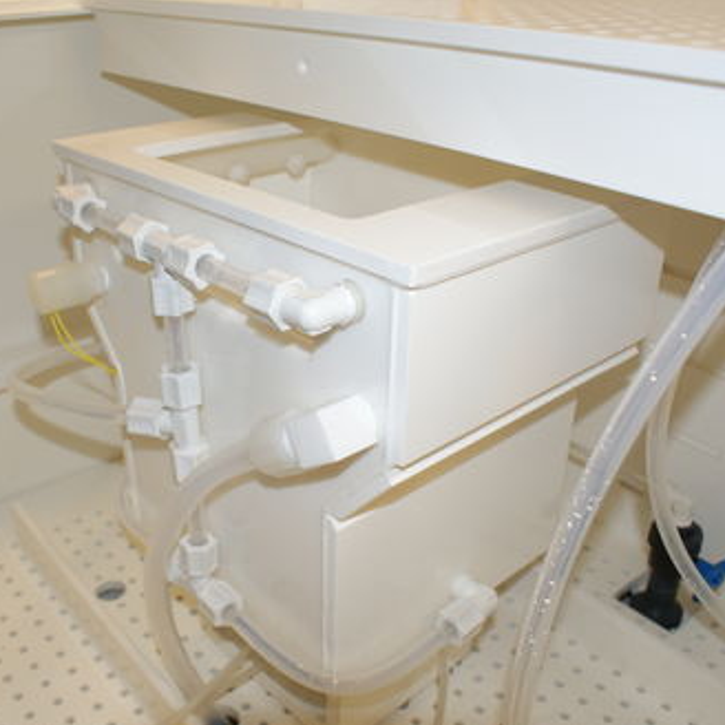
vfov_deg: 47.2
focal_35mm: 35
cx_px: 325
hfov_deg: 47.1
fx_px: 829
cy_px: 367
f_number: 4
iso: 320
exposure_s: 1/160
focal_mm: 18
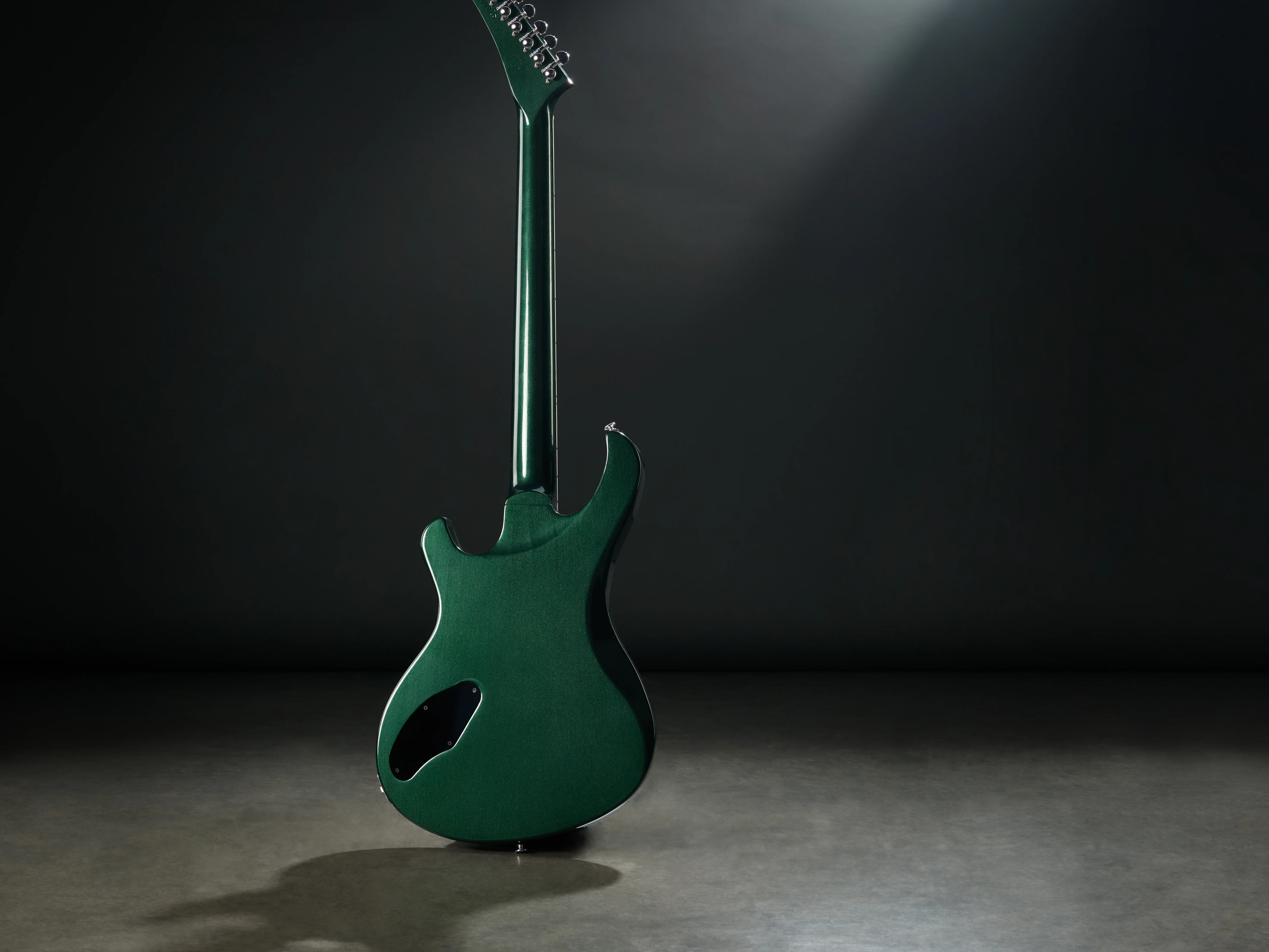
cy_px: 440
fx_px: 2383
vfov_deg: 22.6
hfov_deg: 29.7
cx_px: 505
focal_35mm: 65
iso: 400
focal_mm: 48
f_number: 7.1
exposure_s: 1/200
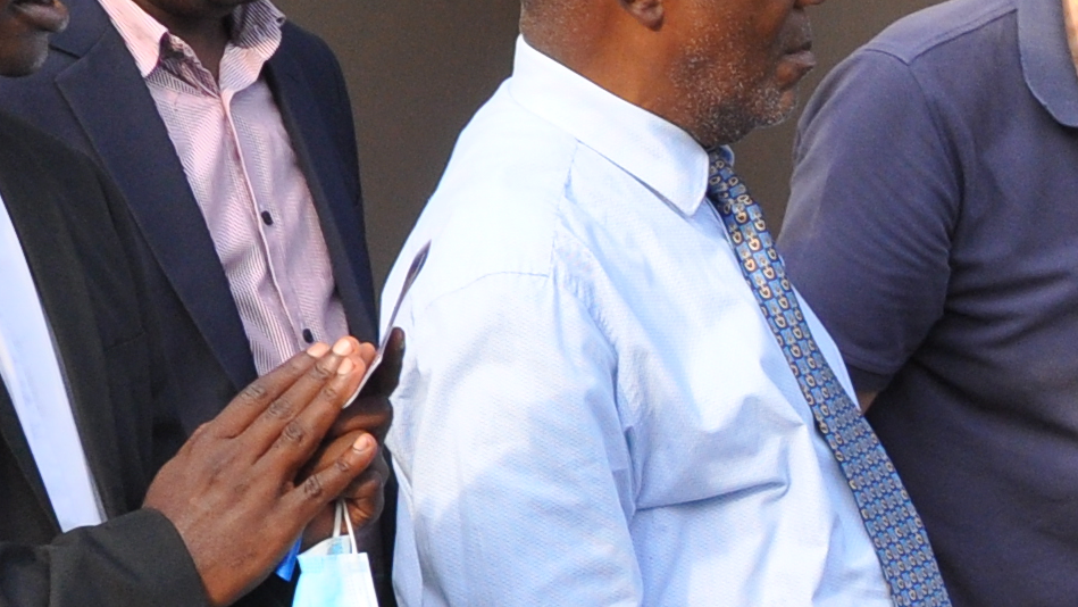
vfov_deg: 6.8
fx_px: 5070
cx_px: 1905
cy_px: 763
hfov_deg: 11.3
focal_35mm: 177
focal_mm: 25
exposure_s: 1/160
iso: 500
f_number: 8
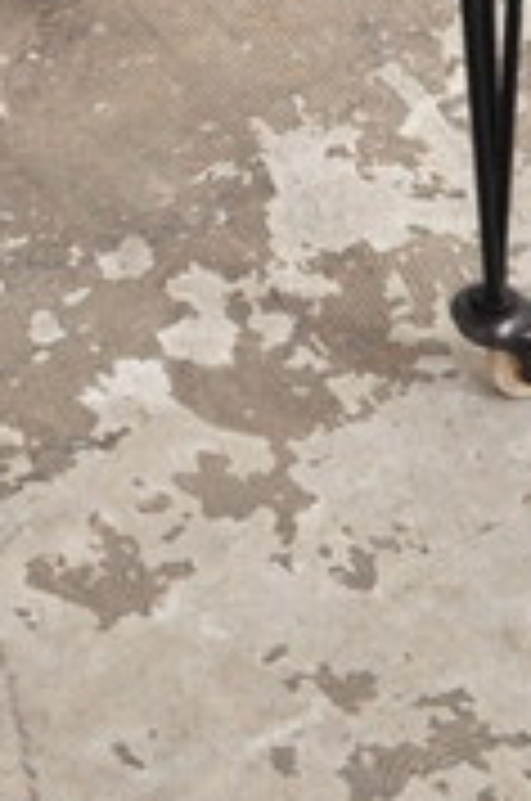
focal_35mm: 188
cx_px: -198
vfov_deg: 10.6
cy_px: -385
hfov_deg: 7.2
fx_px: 4179
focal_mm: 29
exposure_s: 1/125
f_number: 8
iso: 400
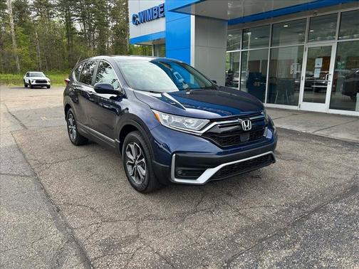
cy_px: 134
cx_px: 180
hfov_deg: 67.3
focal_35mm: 26
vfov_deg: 53.1
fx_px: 270
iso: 50
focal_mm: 5.7
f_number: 1.5
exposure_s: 1/709
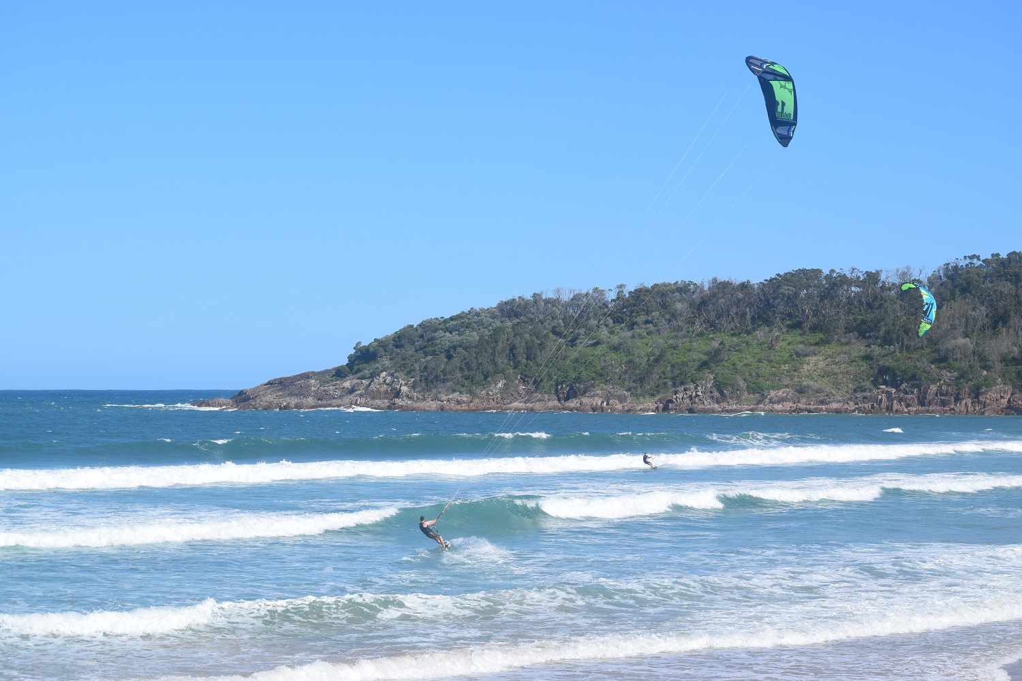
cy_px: 340
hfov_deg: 24.6
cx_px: 511
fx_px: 2342
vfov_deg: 16.6
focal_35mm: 82
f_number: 11
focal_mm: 55
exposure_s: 1/500
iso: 200
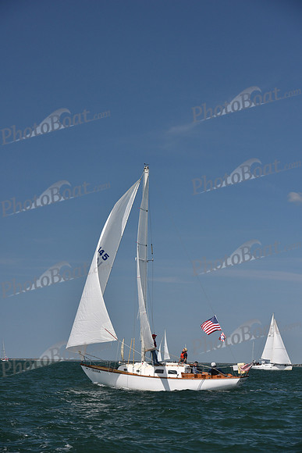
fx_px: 1195
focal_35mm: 95
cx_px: 151
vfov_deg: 21.5
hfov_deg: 14.4
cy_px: 226
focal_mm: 95
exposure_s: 1/1000
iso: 320
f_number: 6.3
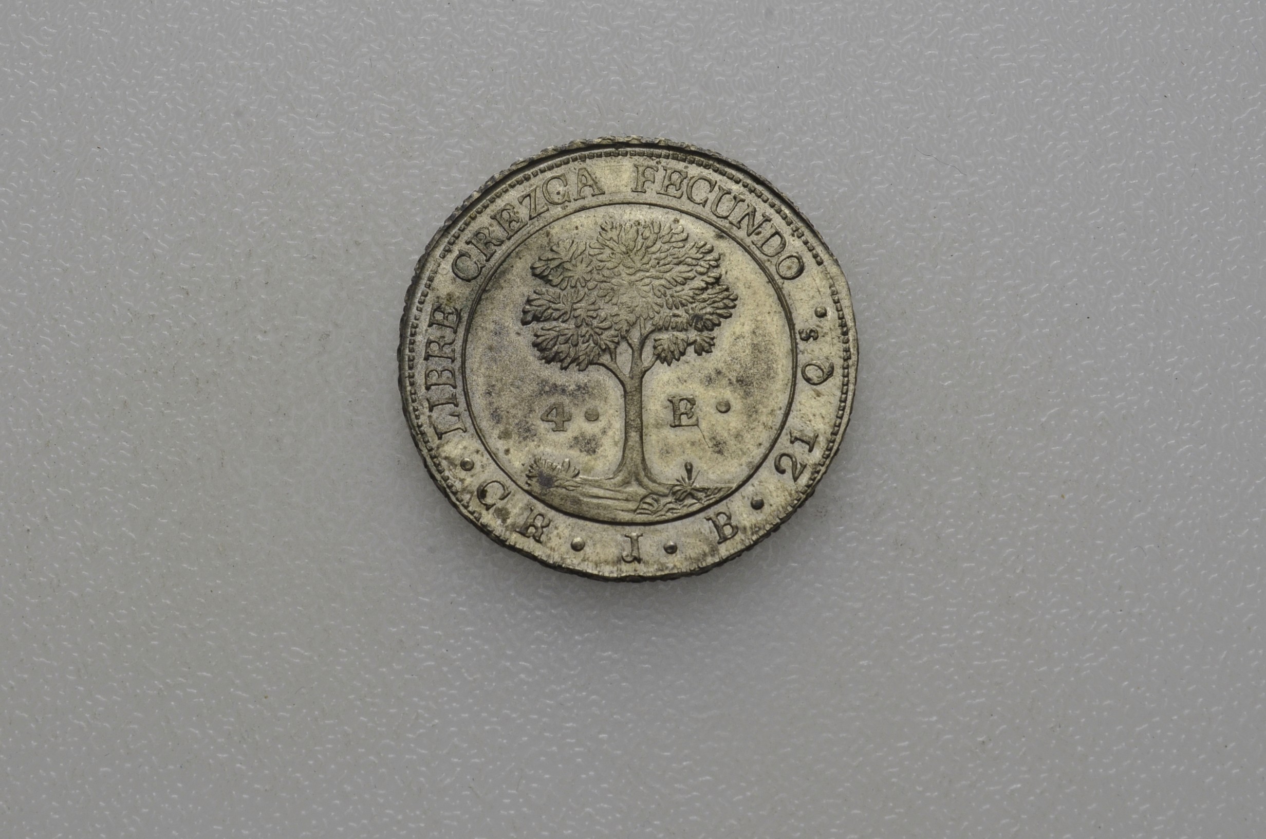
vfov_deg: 16.5
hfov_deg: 24.7
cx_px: 633
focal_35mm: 82
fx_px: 2895
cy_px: 420
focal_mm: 55
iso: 400
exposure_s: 1/250
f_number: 14
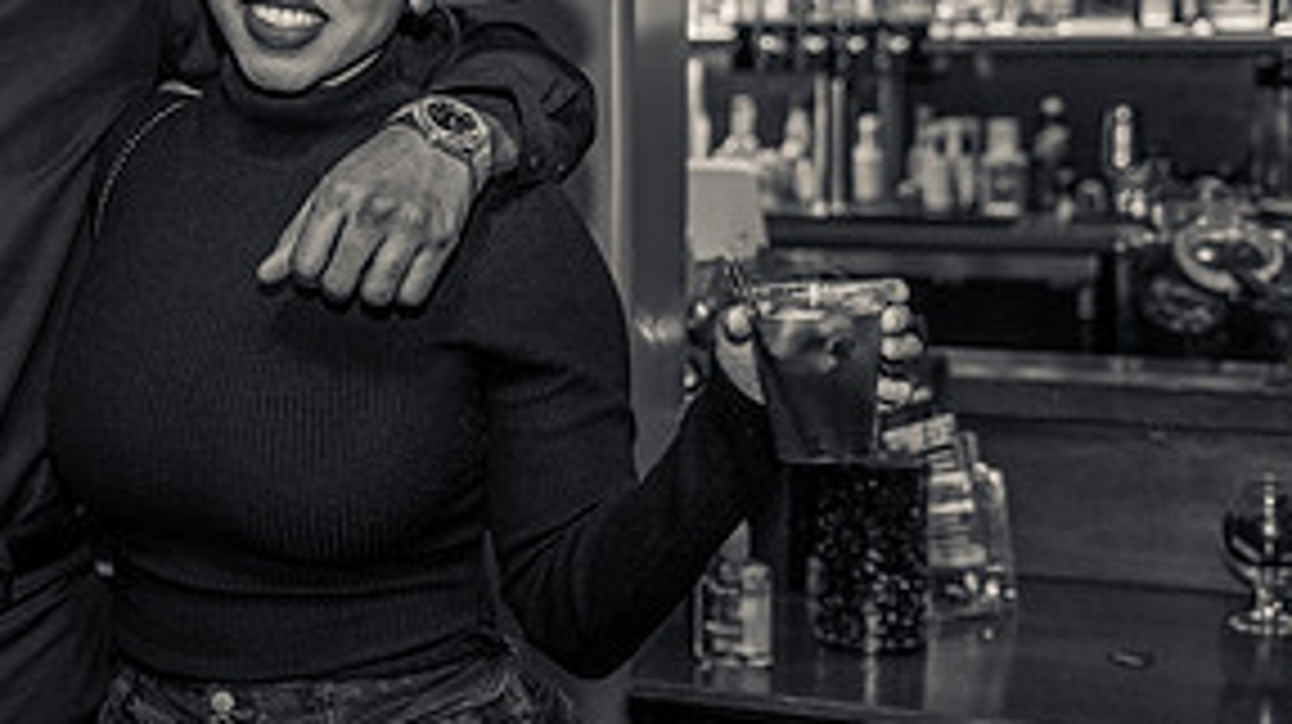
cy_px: 214
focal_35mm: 90
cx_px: 36
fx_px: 3081
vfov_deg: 13.4
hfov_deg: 22.8
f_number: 2.8
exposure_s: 1/125
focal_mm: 42.5
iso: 2500
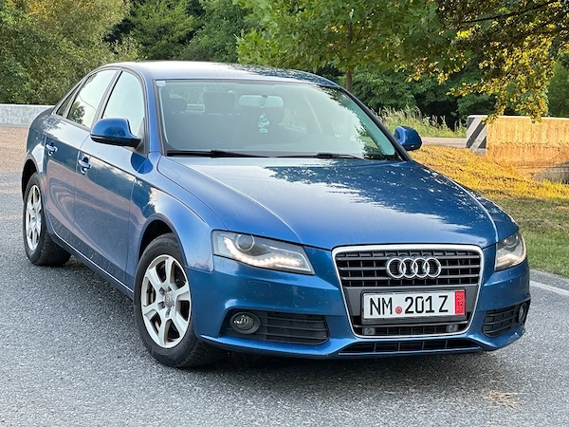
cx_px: 284
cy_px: 214
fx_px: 1266
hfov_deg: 25.3
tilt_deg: -4.1
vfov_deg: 19.1
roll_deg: -1.4
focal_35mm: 77
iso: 125
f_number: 2.8
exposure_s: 1/99
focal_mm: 9
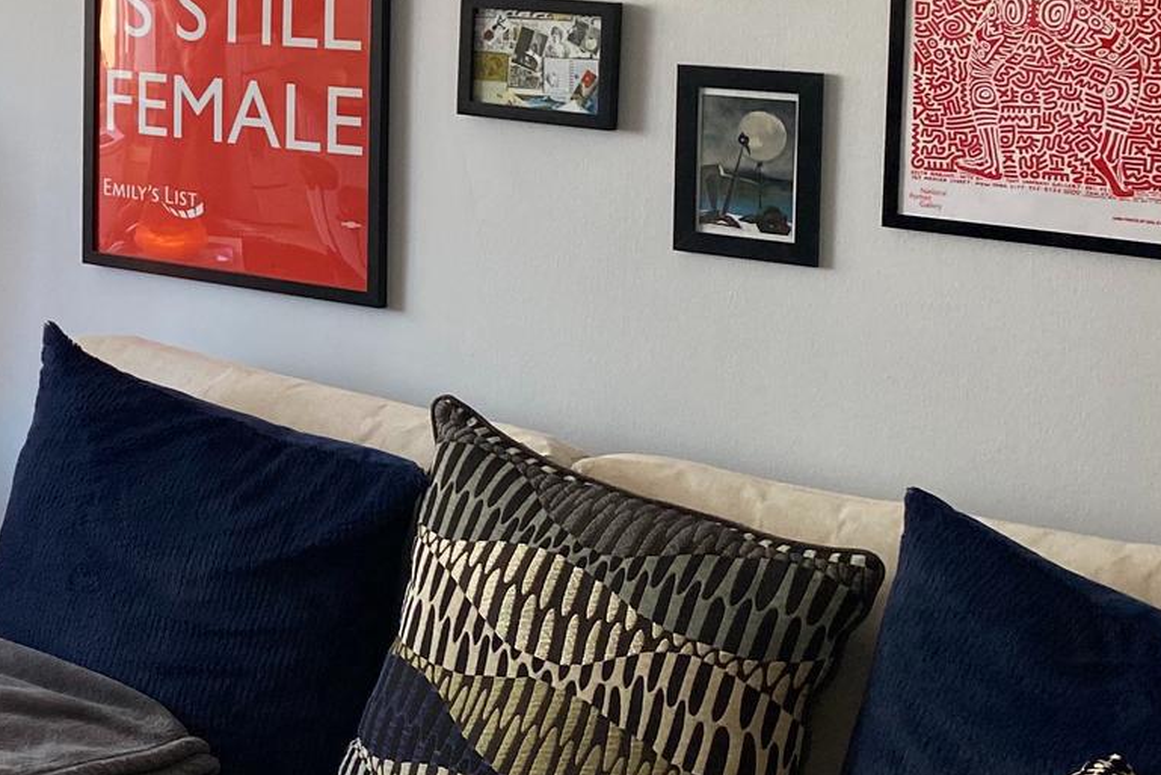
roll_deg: -1.3
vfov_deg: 18.5
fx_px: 2322
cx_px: -33
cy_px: 14
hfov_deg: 26.4
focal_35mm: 72
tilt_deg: -1.9
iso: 100
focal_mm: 4.25
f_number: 1.8
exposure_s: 1/120
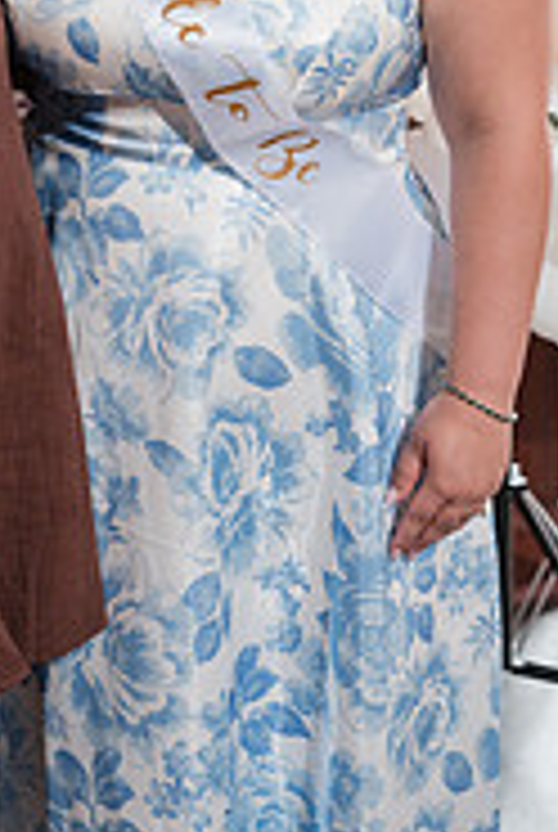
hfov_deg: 13.4
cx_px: 58
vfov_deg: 19.3
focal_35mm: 102
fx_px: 2362
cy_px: -22
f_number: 4
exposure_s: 1/250
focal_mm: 42
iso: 2000
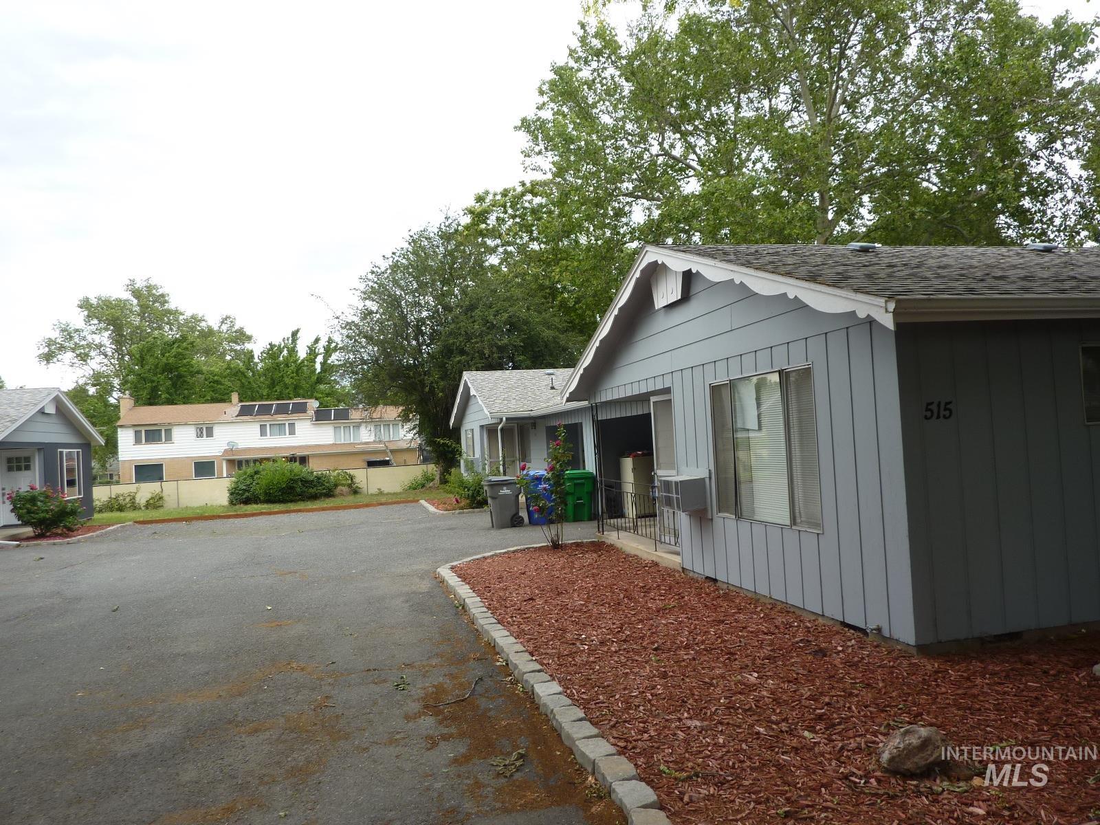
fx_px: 794
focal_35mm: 25
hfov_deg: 69.4
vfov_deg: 54.9
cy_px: 412
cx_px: 550
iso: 80
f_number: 3.5
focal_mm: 4.1
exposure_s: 1/125
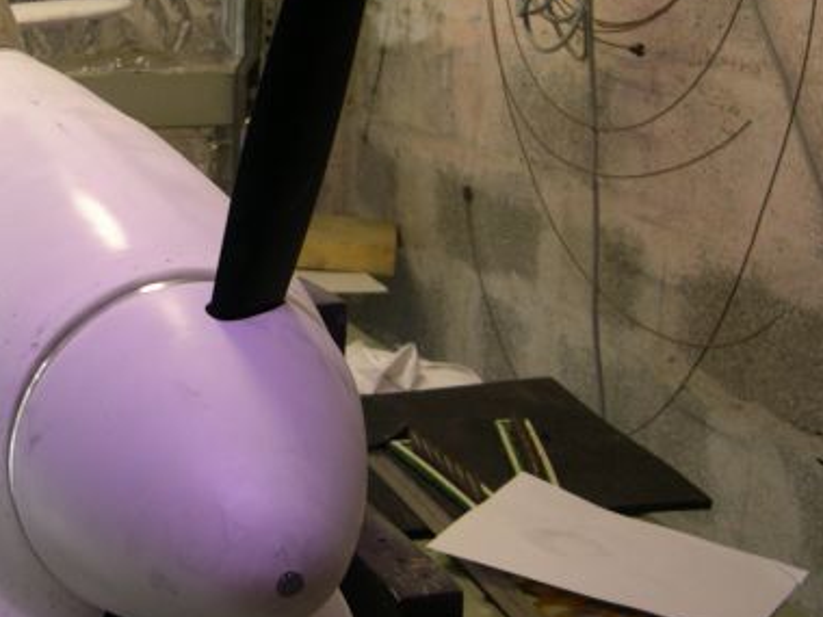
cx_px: 134
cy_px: 279
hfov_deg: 29.4
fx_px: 1522
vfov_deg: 22.9
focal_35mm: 64
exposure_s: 1/28.3
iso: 148
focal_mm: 8
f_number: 2.8
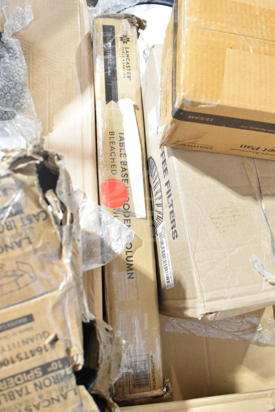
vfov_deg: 59.5
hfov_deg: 41.7
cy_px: 206
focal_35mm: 32
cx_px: 138
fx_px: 361
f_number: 5.6
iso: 6400
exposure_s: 1/125
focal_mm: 21
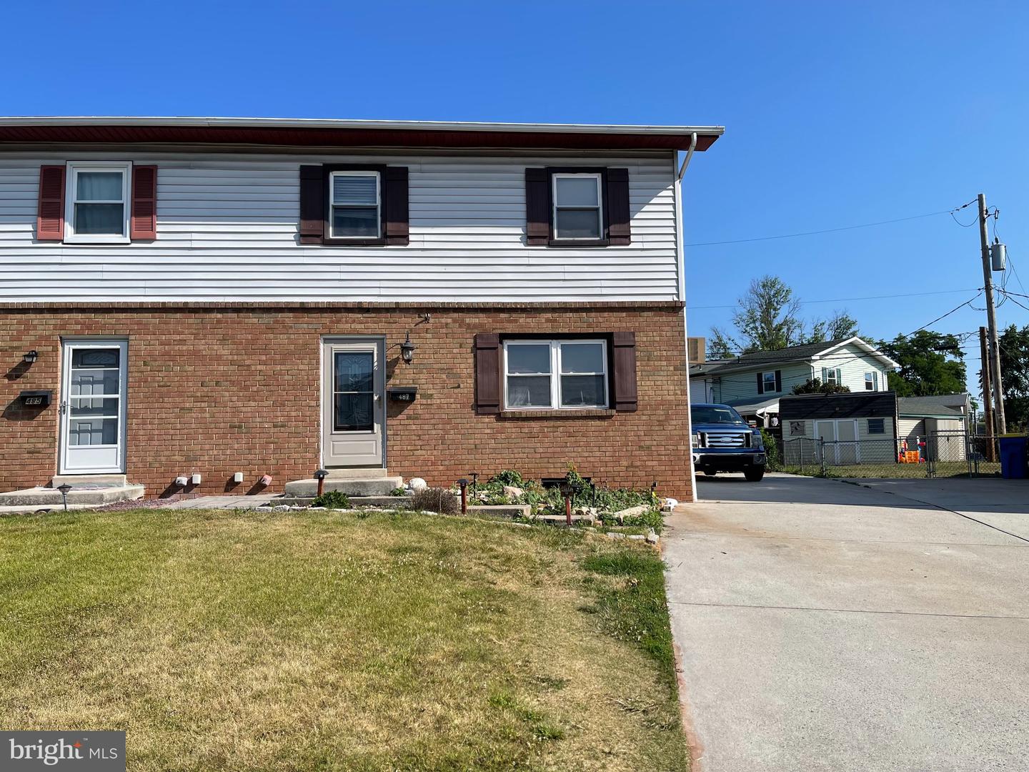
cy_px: 386
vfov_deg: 54.9
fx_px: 743
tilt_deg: +4.9
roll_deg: +0.9
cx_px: 514
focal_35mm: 25
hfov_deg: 69.4
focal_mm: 5.1
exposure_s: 1/3559
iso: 32
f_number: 1.6
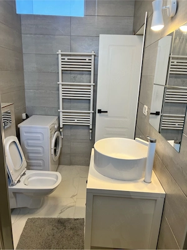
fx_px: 187
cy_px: 125
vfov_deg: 67.3
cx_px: 94
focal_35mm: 26
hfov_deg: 53.1
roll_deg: -1.5
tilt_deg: -15.2
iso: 100
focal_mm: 5.7
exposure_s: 1/119
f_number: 1.5
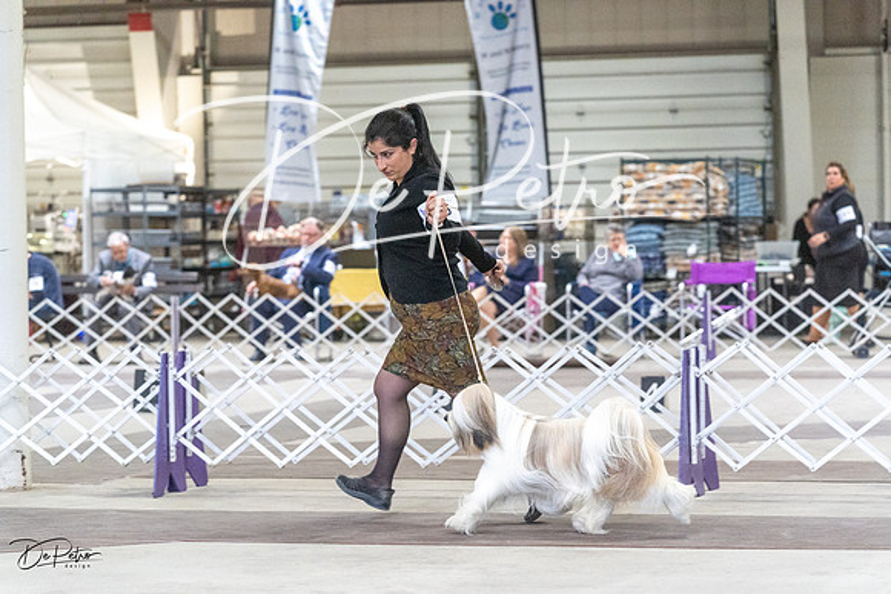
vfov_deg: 11.6
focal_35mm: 118
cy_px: 297
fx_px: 2921
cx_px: 446
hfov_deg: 17.3
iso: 6400
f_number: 4.5
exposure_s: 1/320
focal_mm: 118
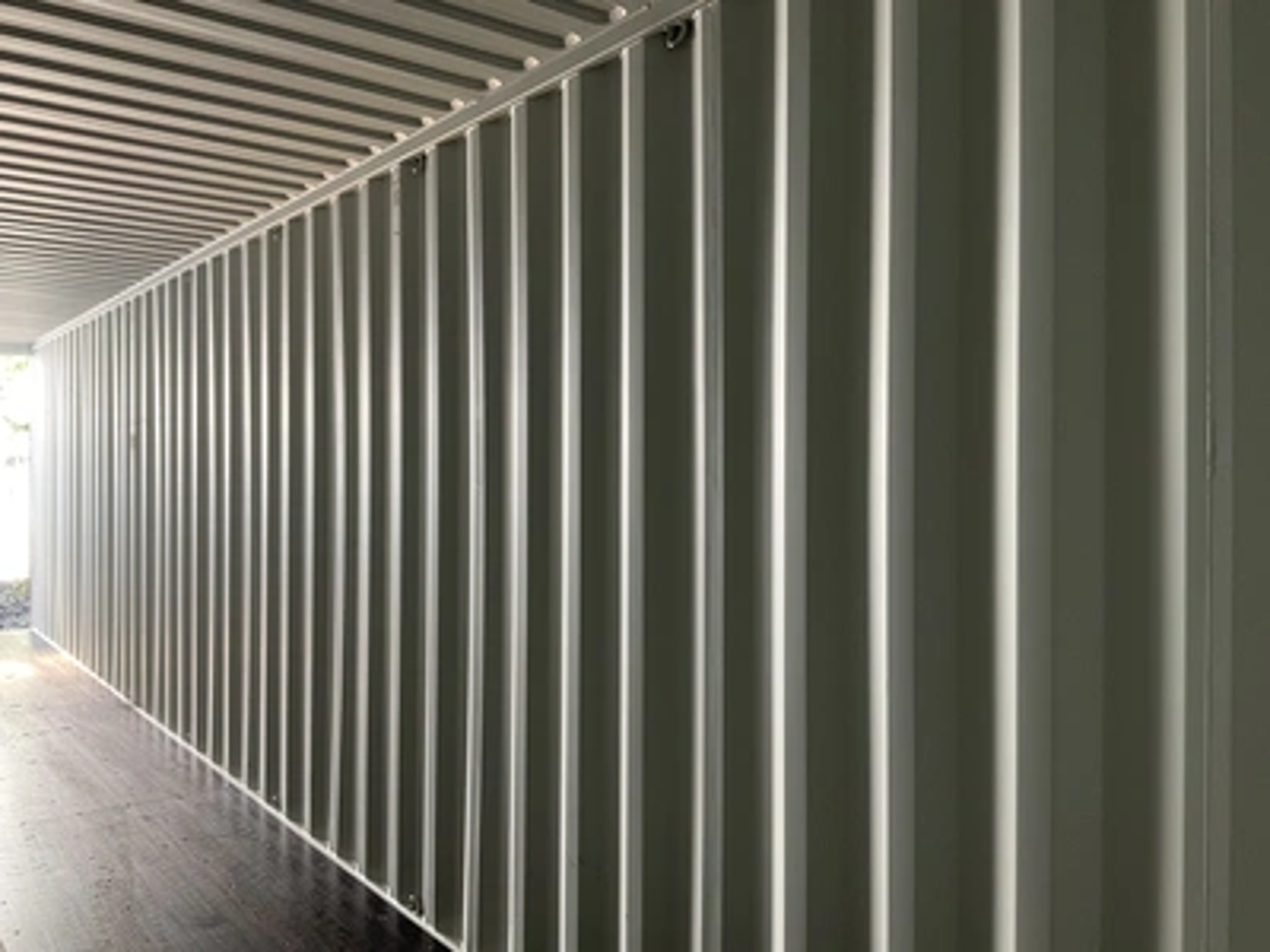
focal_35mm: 29
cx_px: 635
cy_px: 476
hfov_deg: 61.7
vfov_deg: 48.2
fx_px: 1064
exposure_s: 1/60
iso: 80
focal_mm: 3
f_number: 1.8
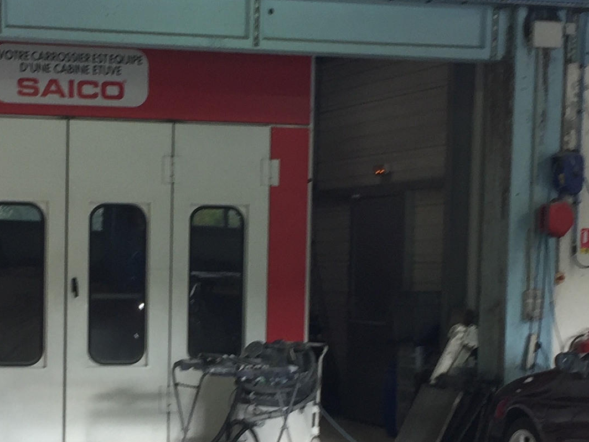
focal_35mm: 89
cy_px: 361
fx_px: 1514
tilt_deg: -3.0
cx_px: 144
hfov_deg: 21.8
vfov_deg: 16.5
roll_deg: -1.7
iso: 40
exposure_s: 1/50
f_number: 2.2
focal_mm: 4.15
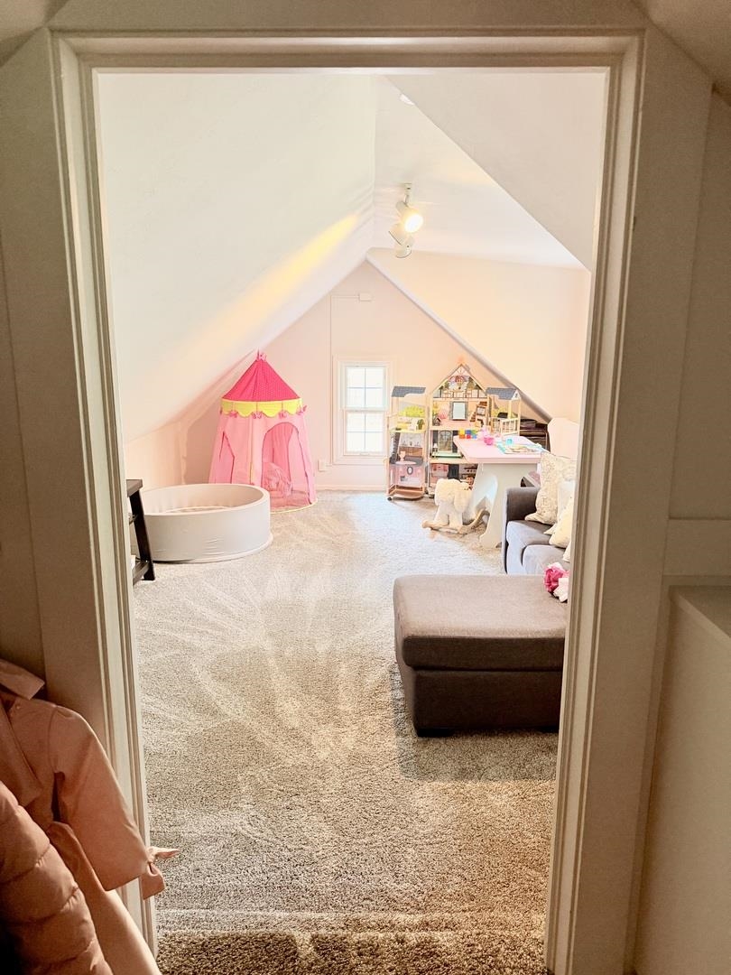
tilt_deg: -11.1
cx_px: 366
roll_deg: -1.0
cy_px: 488
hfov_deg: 56.8
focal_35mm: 24
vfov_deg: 71.6
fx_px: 676
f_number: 1.78
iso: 320
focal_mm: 6.76
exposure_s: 1/60
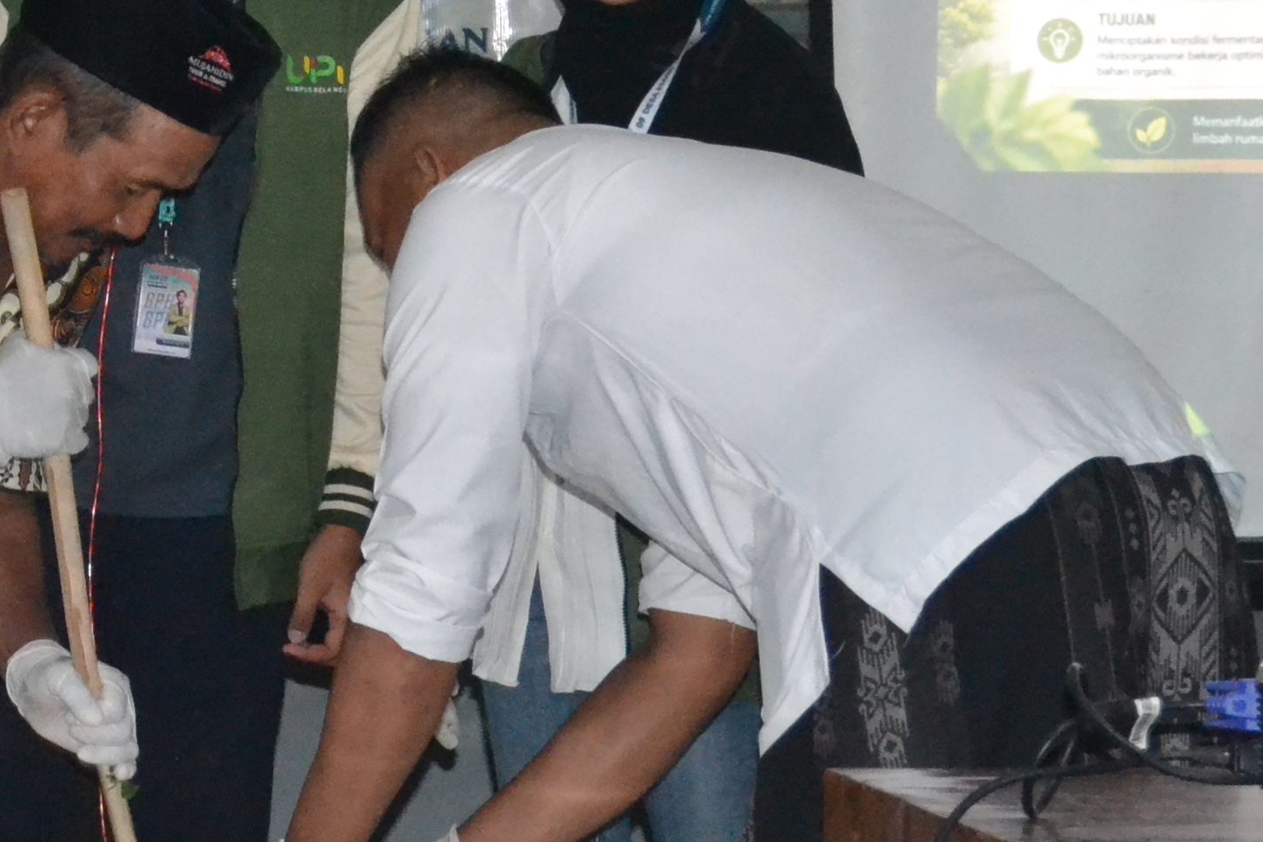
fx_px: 6735
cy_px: 187
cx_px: -424
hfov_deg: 10.5
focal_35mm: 192
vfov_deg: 7.1
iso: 3200
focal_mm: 40
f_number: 5.3
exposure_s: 1/60
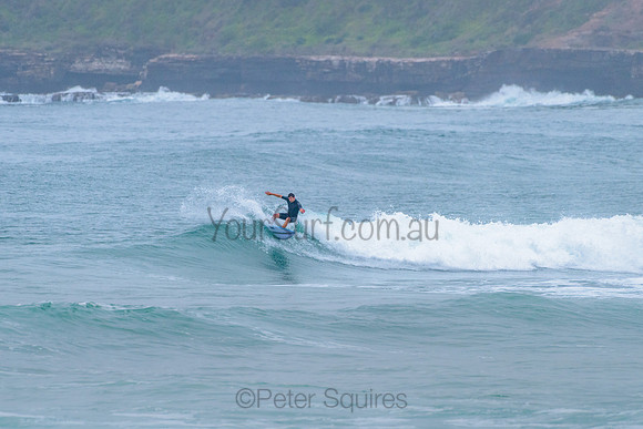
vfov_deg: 2.2
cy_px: 239
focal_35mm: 612
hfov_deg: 3.4
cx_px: 313
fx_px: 10932
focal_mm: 500
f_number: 5.6
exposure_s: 1/2000
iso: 1100
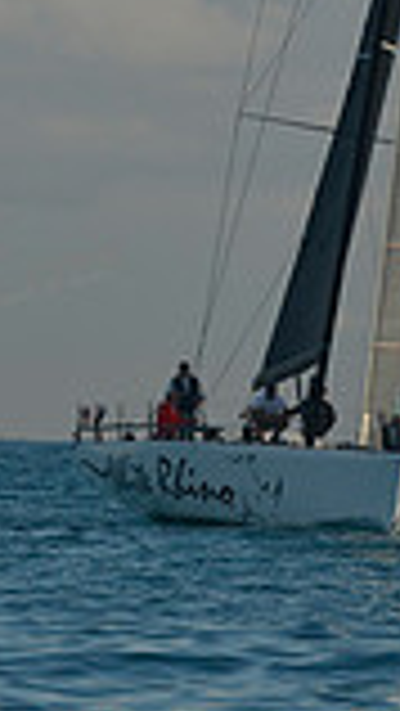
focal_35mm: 616
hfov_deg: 2.0
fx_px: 11603
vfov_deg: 3.5
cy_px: 27
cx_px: 357
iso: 200
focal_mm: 160
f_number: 7.1
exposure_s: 1/800
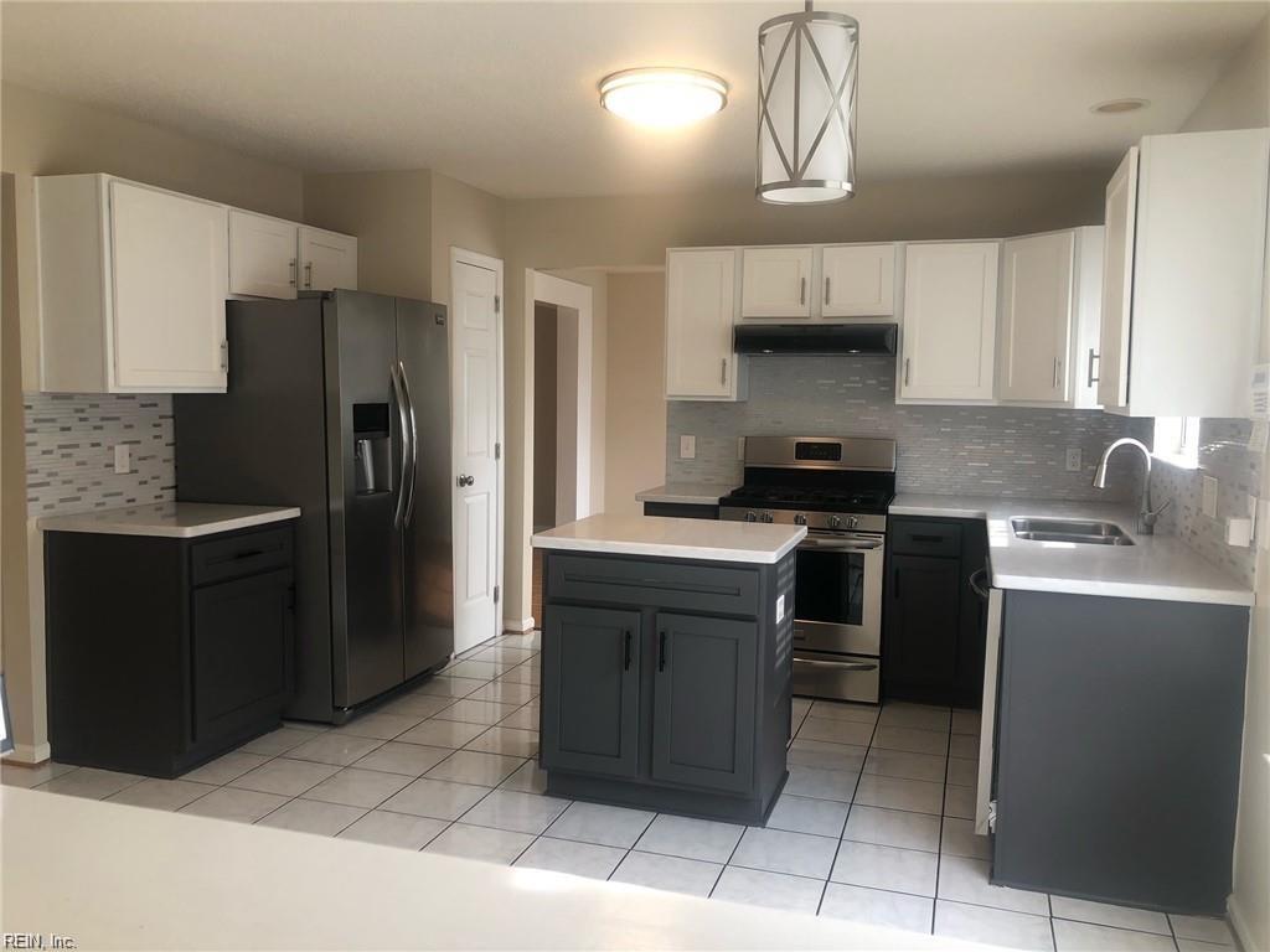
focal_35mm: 28
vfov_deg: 49.7
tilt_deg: -5.6
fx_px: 1027
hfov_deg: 63.4
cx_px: 635
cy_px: 476
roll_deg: -1.2
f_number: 1.8
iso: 25
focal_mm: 4
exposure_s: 1/60
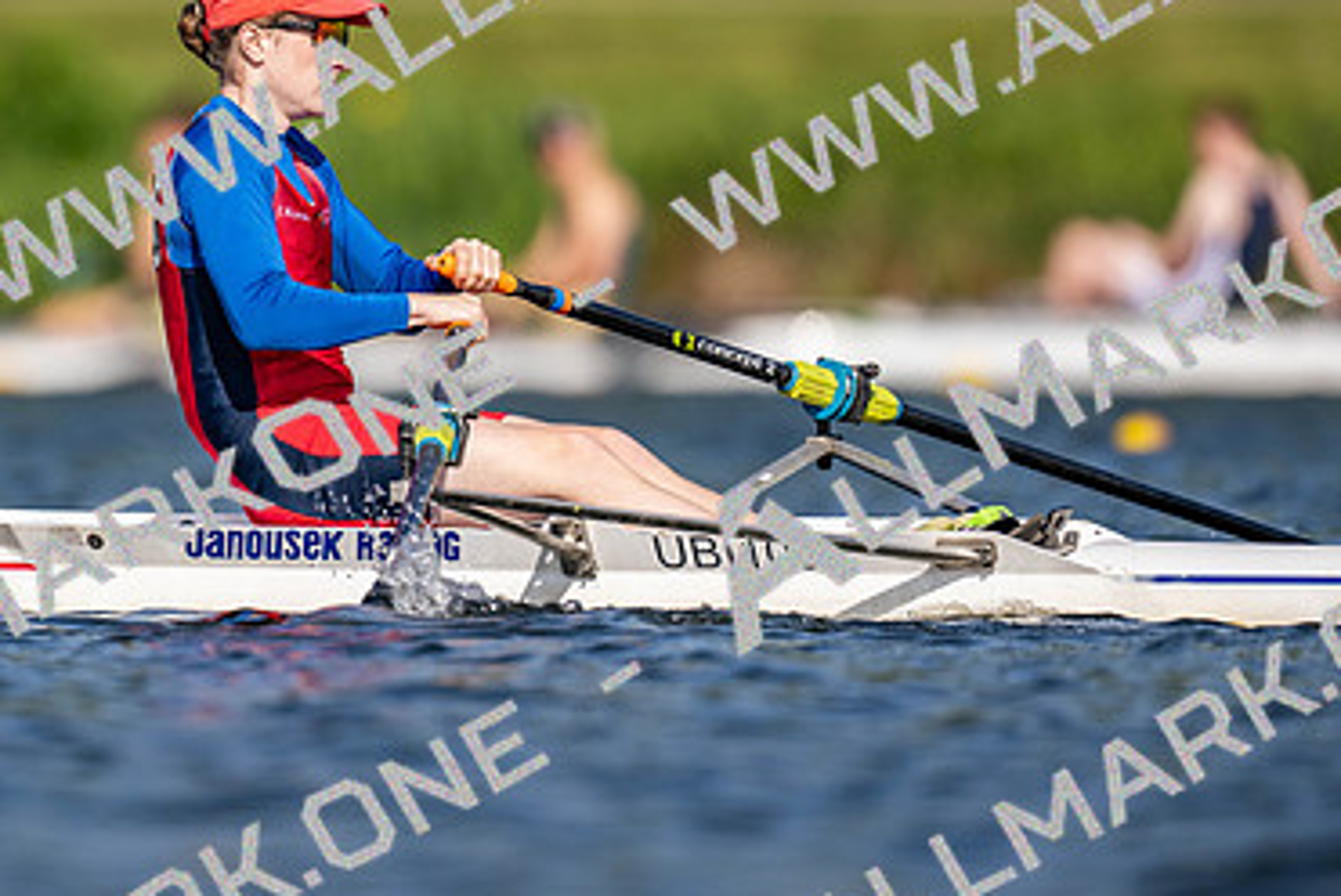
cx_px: 408
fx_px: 34929
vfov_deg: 1.5
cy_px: 313
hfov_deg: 2.2
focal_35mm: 937
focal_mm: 600
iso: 180
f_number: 4
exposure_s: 1/2500
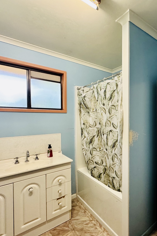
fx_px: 131
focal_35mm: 20
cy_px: 121
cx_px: 125
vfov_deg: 84.0
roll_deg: +0.5
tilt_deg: -0.2
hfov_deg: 57.5
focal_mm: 2.22
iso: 250
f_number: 2.2
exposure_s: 1/50
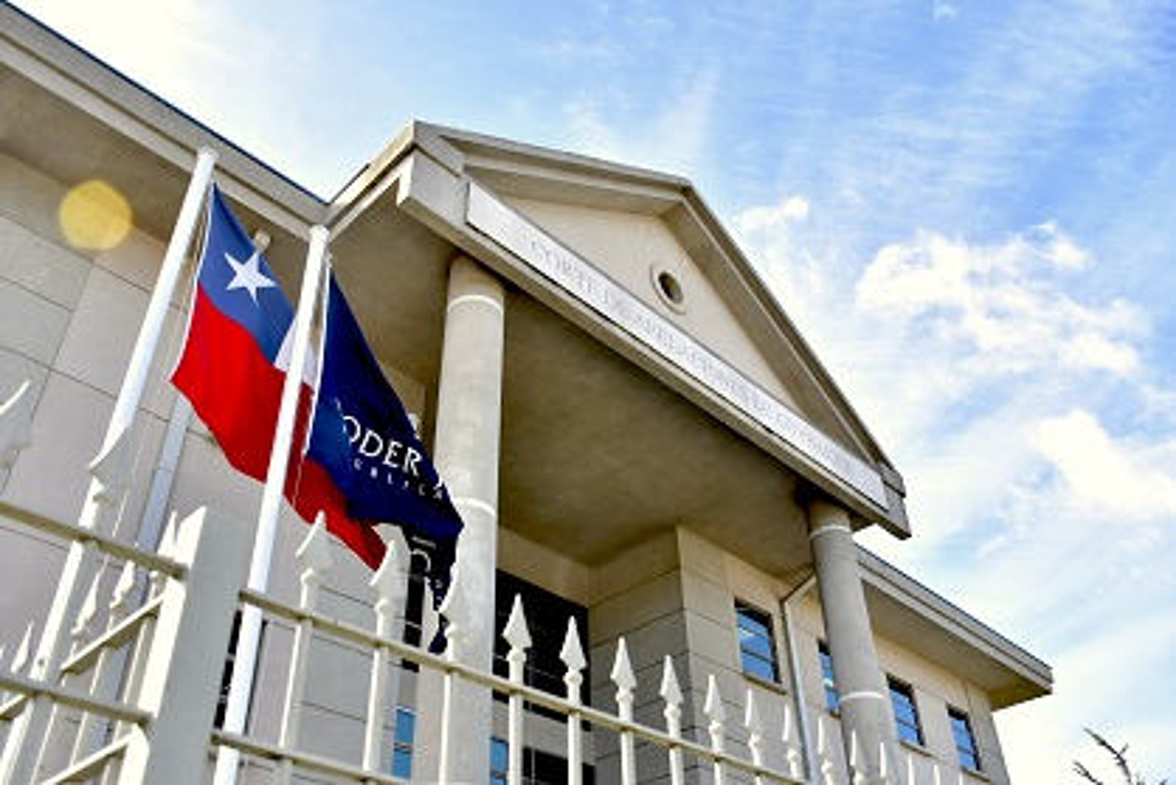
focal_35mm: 30
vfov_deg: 43.6
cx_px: 588
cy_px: 392
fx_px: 980
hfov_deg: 61.9
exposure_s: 1/1000
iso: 400
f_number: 4.5
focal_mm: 20
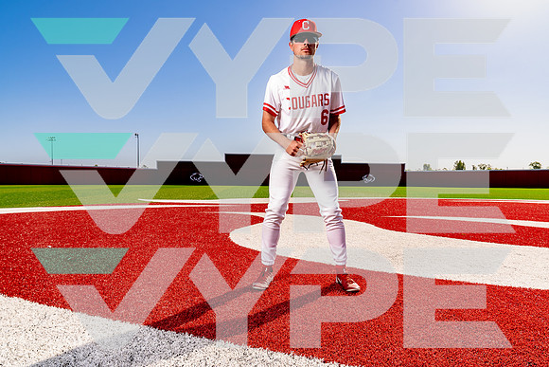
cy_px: 184
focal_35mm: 24
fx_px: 370
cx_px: 274
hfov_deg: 73.1
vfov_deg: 52.7
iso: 100
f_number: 8
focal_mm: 24
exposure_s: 1/250
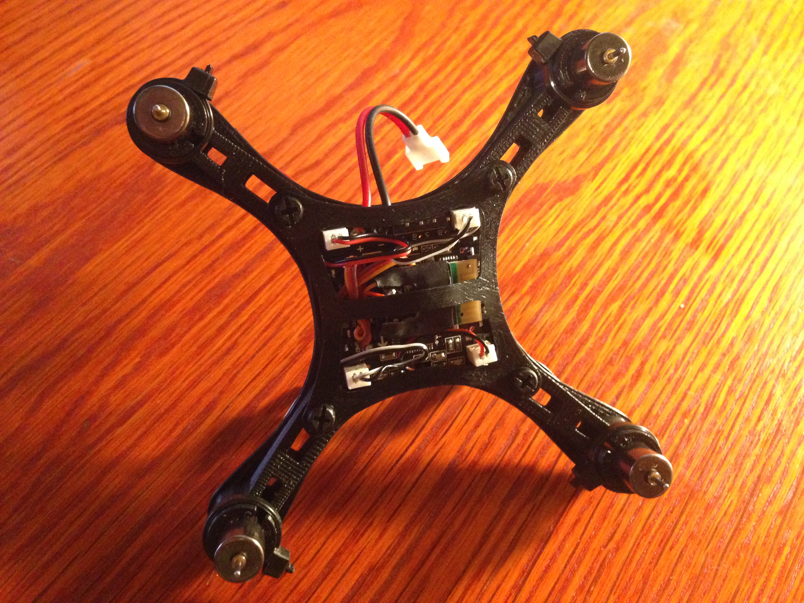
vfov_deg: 42.9
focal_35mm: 33
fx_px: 766
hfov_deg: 55.4
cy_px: 302
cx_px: 402
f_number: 2.4
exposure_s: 1/15
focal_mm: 4.12
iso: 640
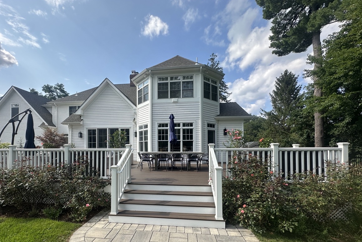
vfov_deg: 72.9
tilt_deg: +1.2
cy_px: 146
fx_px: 161
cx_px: 165
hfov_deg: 96.5
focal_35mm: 16
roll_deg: +0.0
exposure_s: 1/1135
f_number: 2.2
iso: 40
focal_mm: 2.22
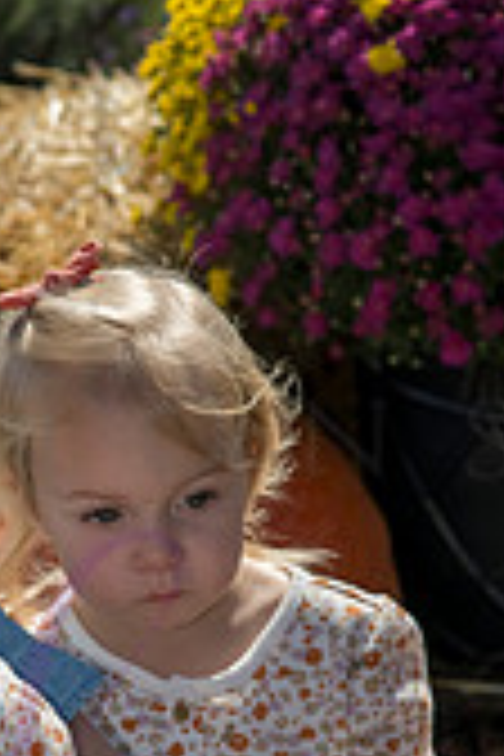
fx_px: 4788
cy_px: 598
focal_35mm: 228
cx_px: -81
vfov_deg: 9.0
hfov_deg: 6.0
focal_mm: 85
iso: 400
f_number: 7.1
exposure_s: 1/1250
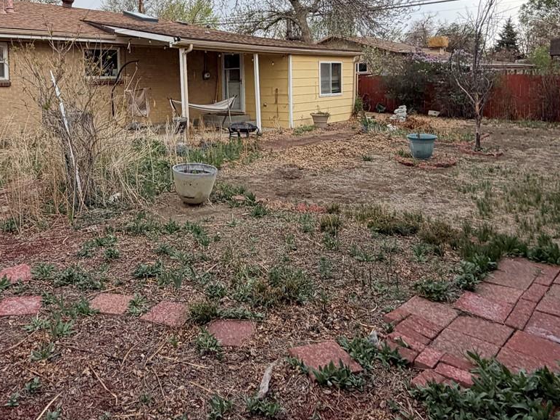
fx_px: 469
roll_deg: +0.2
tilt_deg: -1.9
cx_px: 216
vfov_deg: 46.5
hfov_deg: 61.0
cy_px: 104
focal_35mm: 29
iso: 64
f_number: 2.2
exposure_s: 1/436
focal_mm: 2.22
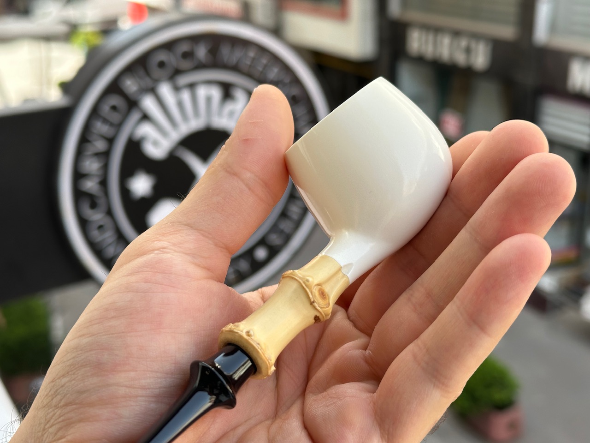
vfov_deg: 30.3
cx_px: 295
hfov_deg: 39.7
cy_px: 222
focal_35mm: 48
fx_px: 818
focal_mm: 6.86
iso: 64
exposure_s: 1/487
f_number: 1.78
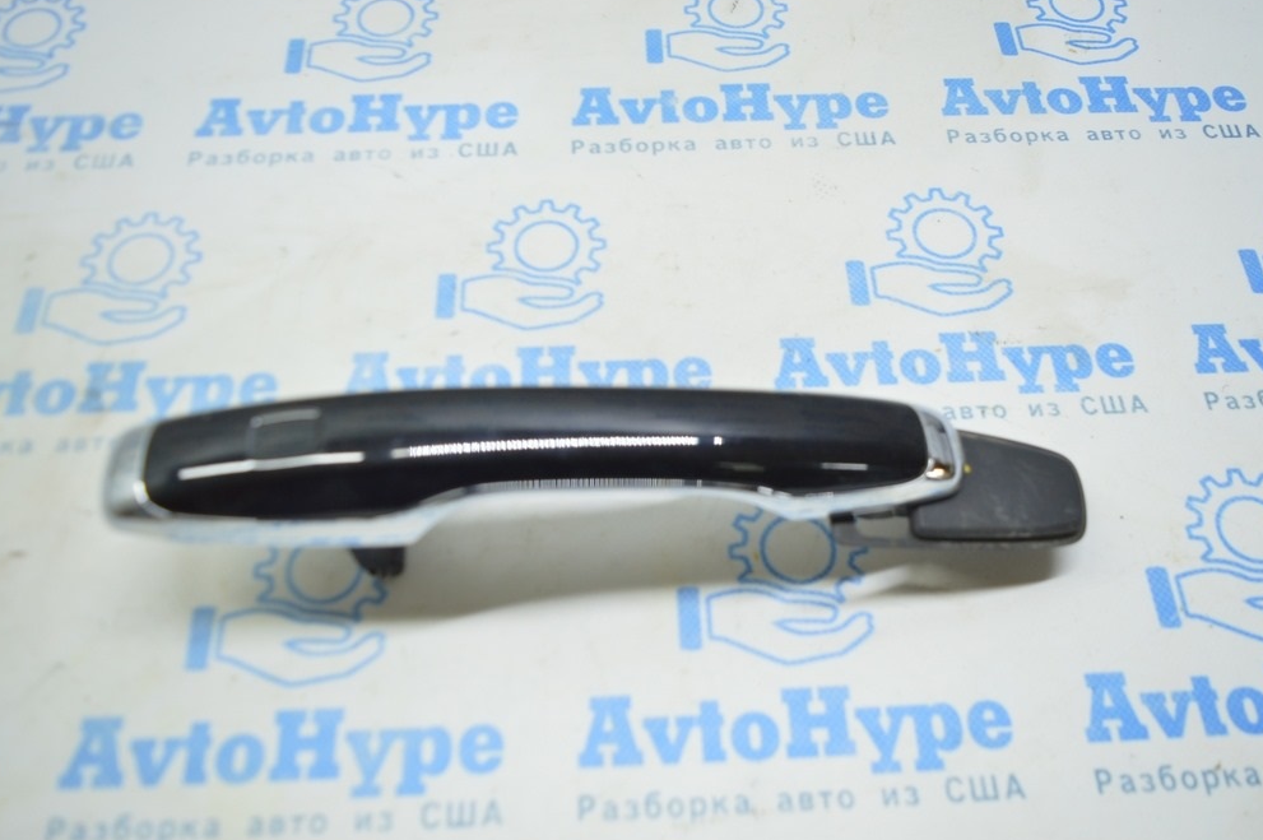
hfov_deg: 60.3
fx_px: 1087
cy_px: 415
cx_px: 641
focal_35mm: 31
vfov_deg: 42.3
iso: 400
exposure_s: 1/40
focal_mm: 20
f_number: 3.8
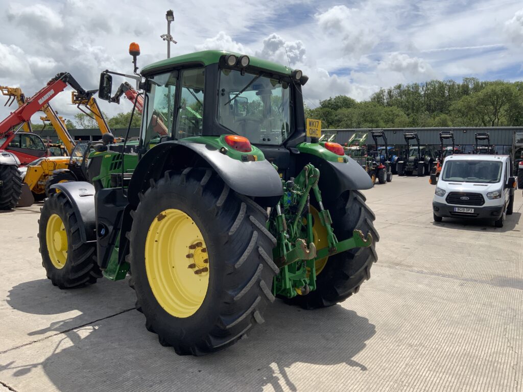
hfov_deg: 61.7
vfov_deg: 48.2
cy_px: 196
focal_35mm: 29
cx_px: 262
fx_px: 438
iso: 16
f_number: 1.8
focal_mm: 3
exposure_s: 1/2320
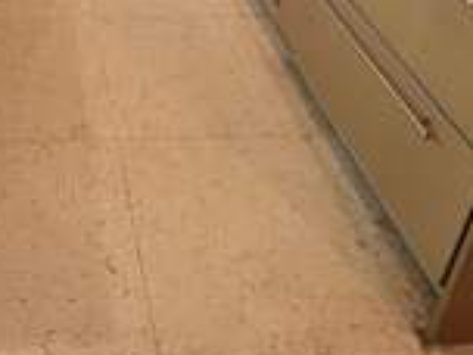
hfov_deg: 41.4
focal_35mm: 41
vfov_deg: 27.5
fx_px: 560
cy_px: -137
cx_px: 31
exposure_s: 1/60
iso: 250
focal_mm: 1.57
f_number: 1.8
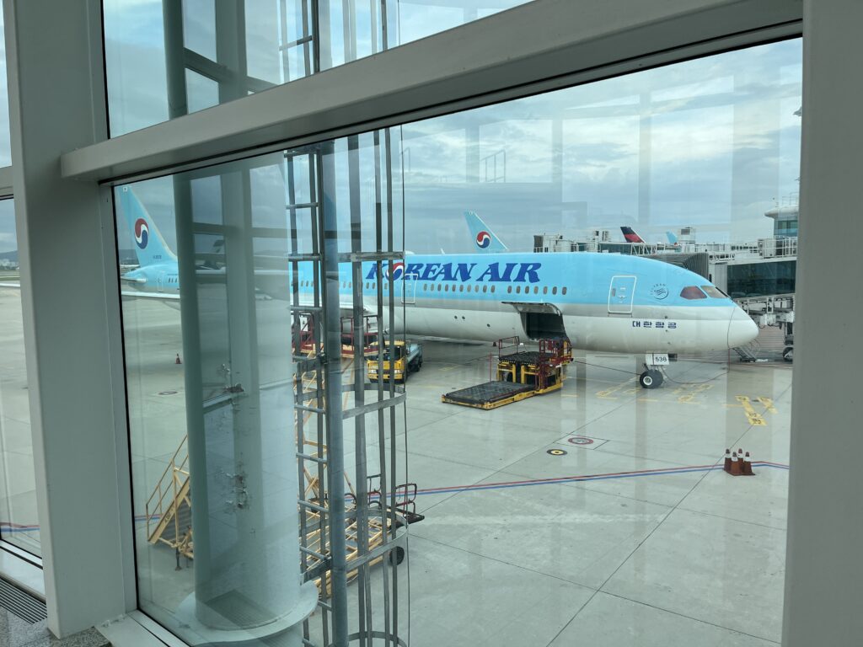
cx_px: 432
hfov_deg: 67.3
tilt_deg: -7.2
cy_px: 324
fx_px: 648
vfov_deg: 53.1
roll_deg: +1.4
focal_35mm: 26
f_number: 1.6
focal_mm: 5.1
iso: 50
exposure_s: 1/388
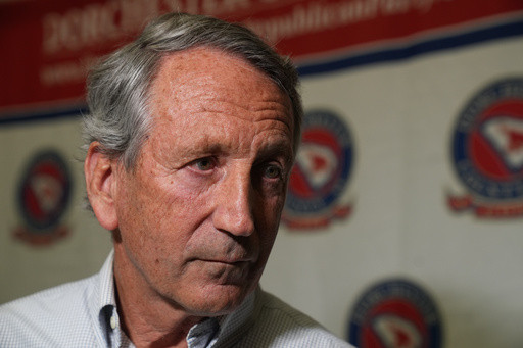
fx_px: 1017
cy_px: 174
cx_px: 262
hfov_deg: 28.9
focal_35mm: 70
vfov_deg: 19.4
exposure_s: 1/160
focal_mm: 70
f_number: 4
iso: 1250
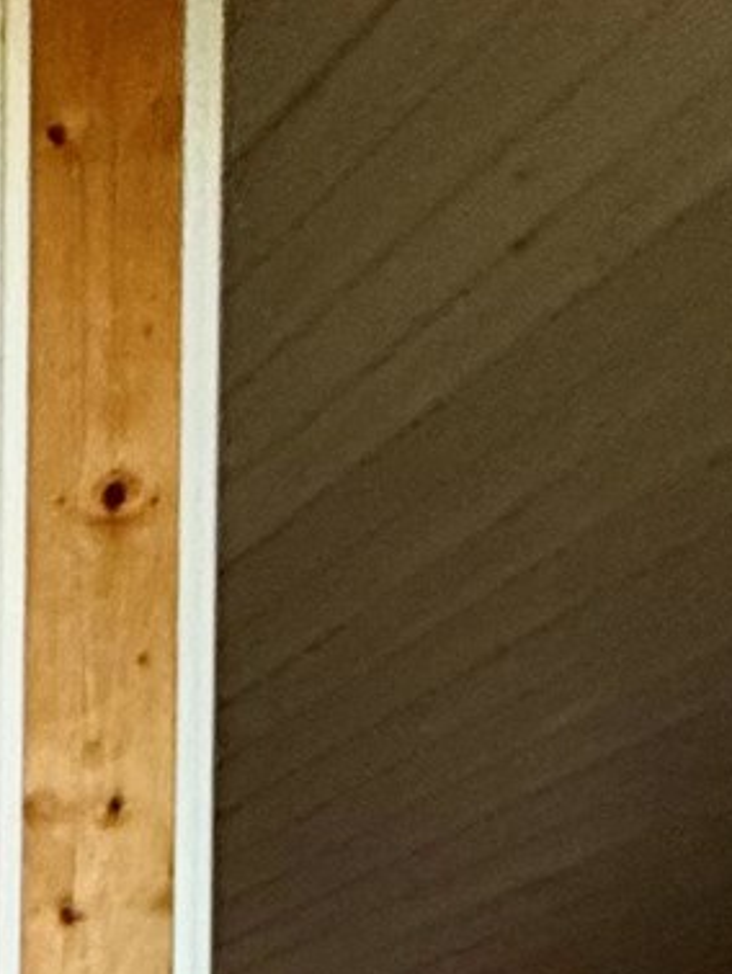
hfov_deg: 12.4
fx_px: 2253
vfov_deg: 20.1
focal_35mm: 80
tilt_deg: -2.3
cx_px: -1229
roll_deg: -2.2
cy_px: 1564
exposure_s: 1/60
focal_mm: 2.22
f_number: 2.2
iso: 400
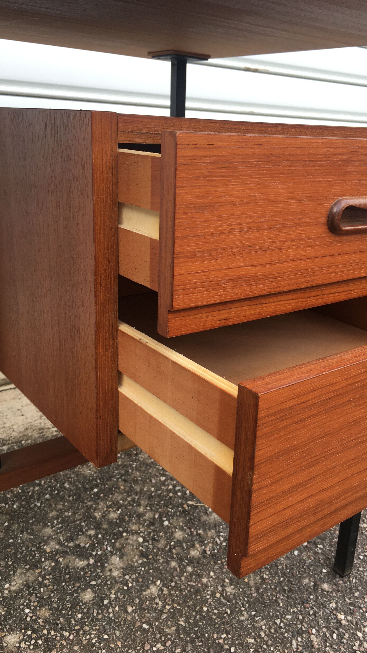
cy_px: 329
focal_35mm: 32
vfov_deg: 61.0
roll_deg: -3.0
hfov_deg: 36.6
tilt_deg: -17.6
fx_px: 554
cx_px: 210
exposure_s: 1/100
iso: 32
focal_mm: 4.15
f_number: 2.2
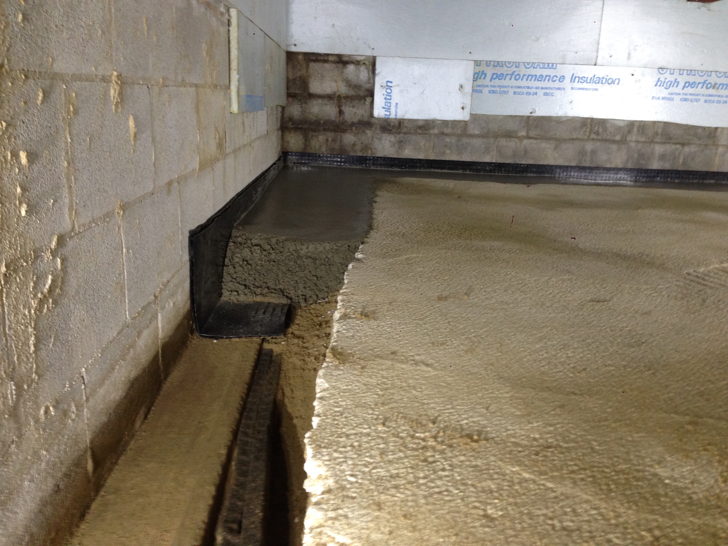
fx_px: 694
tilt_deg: -15.8
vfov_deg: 42.9
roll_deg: -2.0
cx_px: 364
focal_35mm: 33
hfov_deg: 55.4
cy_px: 273
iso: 125
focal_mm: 4.12
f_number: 2.4
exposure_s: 1/20
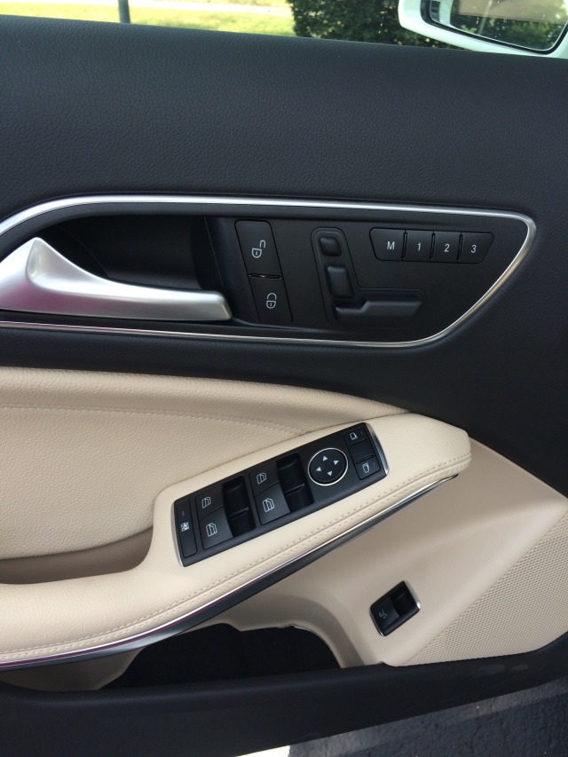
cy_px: 378
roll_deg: +0.1
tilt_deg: -36.3
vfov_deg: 61.7
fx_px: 634
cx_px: 284
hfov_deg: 48.2
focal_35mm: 29
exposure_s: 1/297
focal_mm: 4.15
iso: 32
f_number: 2.2
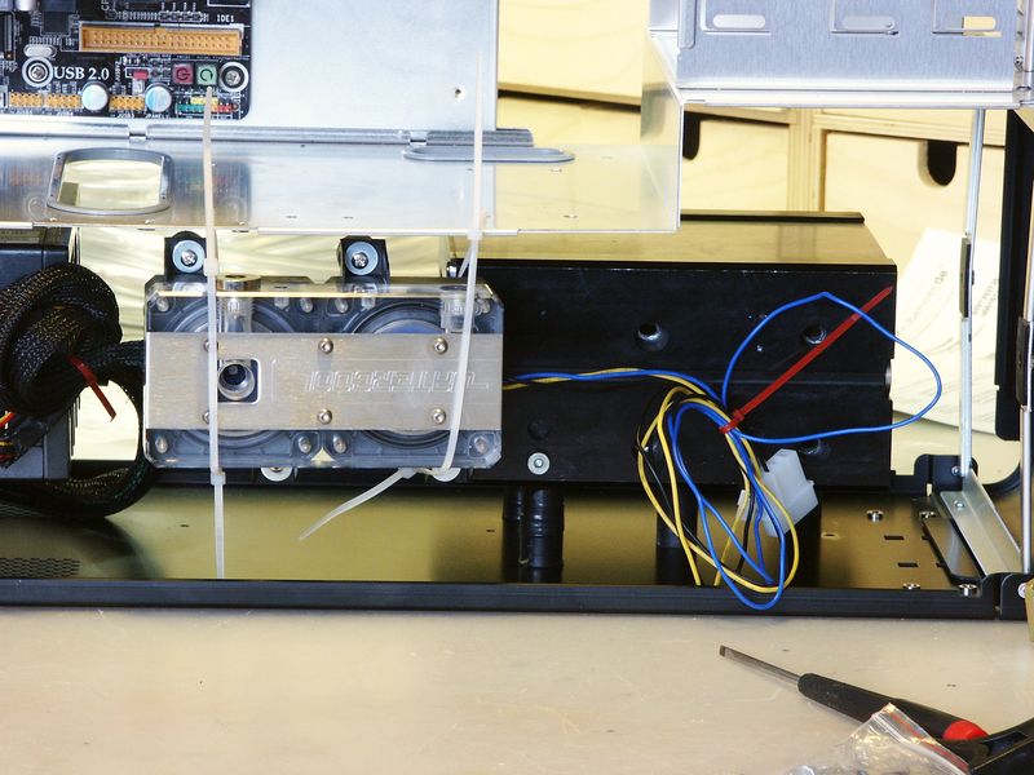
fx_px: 5944
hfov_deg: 9.9
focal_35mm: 199
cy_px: 388
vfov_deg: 7.5
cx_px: 517
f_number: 8
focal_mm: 50.48
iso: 200
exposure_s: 1/2
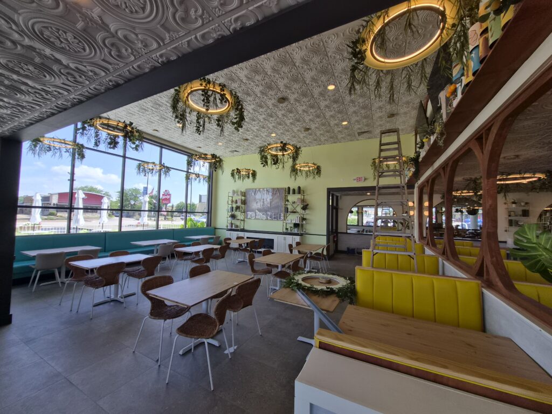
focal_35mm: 13
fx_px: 207
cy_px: 207
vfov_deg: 89.9
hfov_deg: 106.2
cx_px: 276
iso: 25
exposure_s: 1/284
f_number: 2.2
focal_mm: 1.7
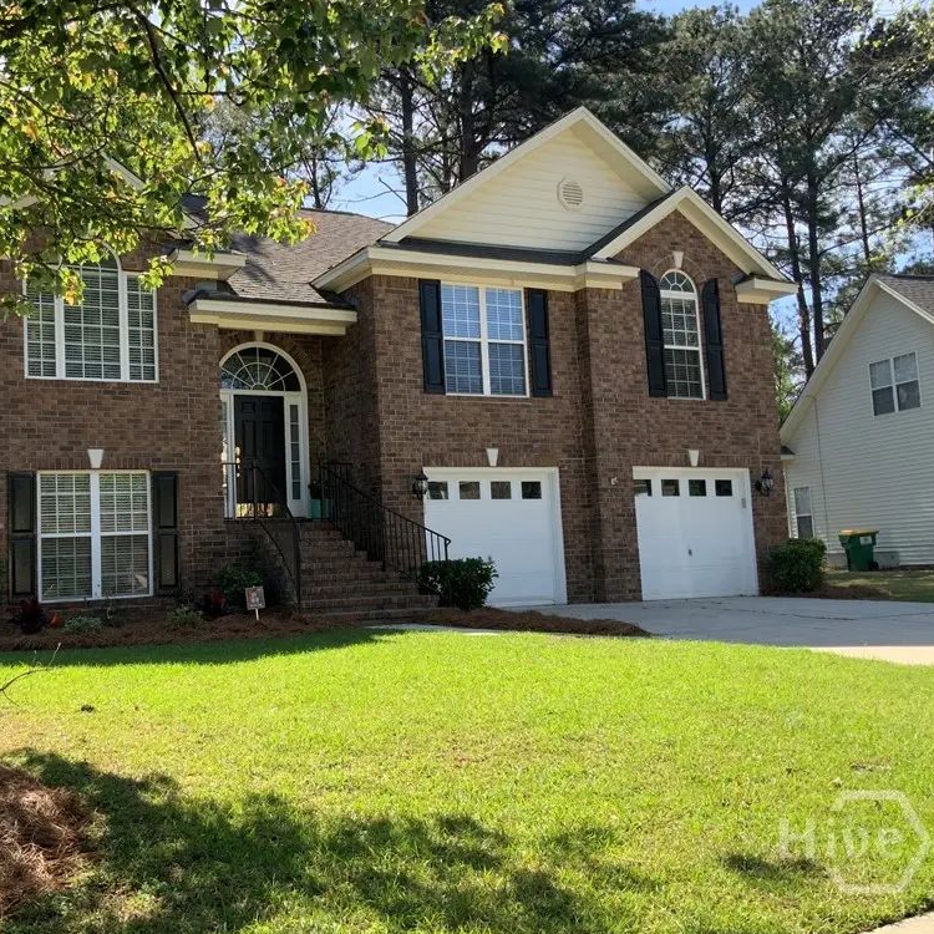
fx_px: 1068
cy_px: 460
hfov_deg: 46.5
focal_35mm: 35
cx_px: 313
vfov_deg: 47.2
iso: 16
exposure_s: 1/500
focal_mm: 3
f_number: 1.8
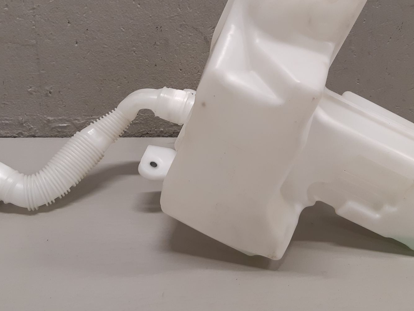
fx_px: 478
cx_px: 193
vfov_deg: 35.3
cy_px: 84
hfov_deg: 46.8
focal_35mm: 40
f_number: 1.7
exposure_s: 1/50
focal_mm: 3.93
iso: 100
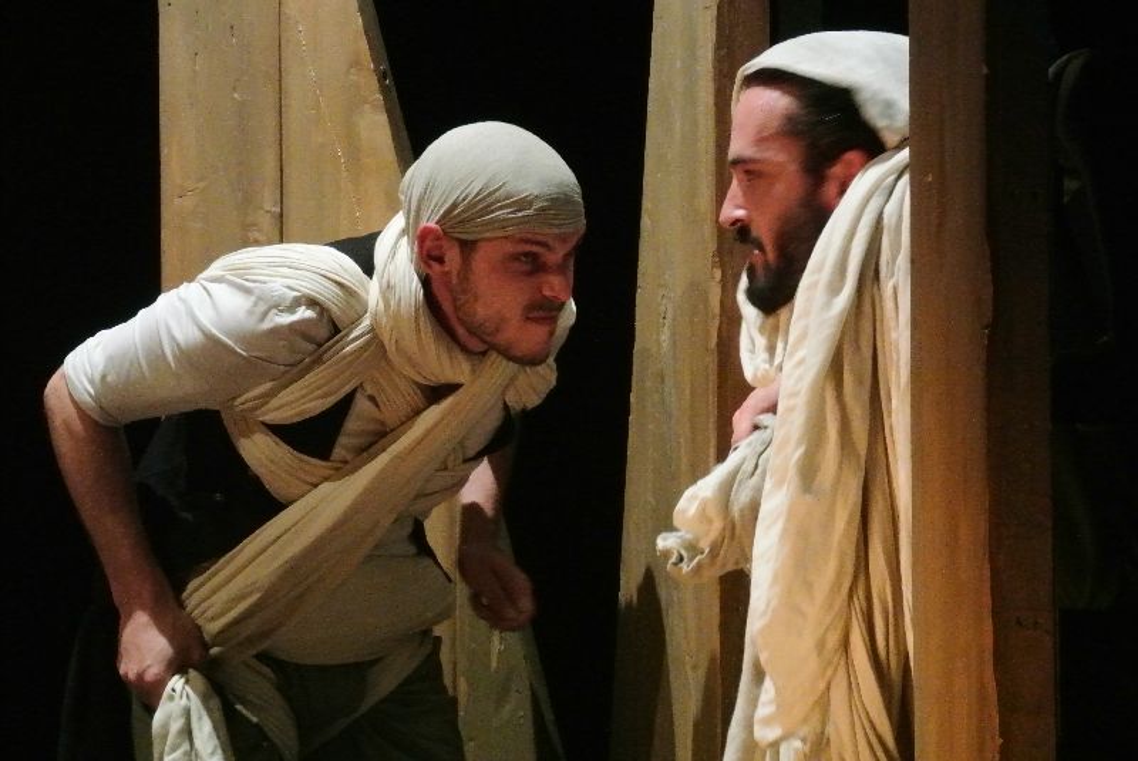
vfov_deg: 7.7
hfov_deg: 11.5
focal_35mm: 179
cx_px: 569
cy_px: 380
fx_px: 5663
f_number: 10
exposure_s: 1/50
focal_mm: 66.4
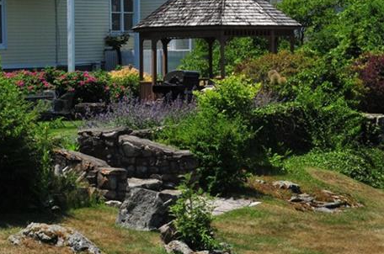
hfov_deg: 16.0
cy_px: 21
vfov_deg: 10.6
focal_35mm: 128
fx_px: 1362
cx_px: 129
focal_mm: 38
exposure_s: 1/800
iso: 640
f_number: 14
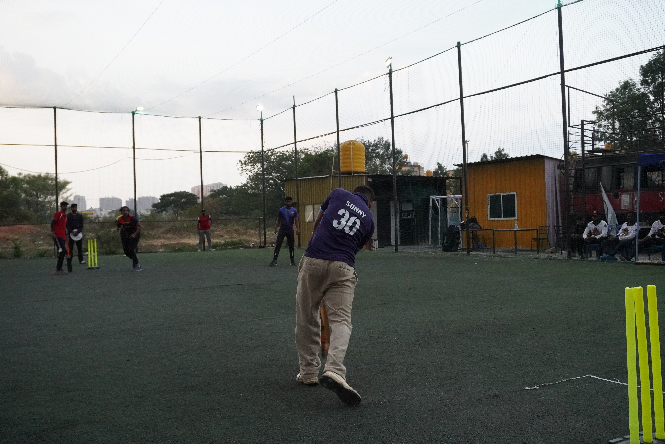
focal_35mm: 34
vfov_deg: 38.4
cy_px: 222
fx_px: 637
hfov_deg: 55.1
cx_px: 332
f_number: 5.6
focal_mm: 23
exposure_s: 1/1000
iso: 5000
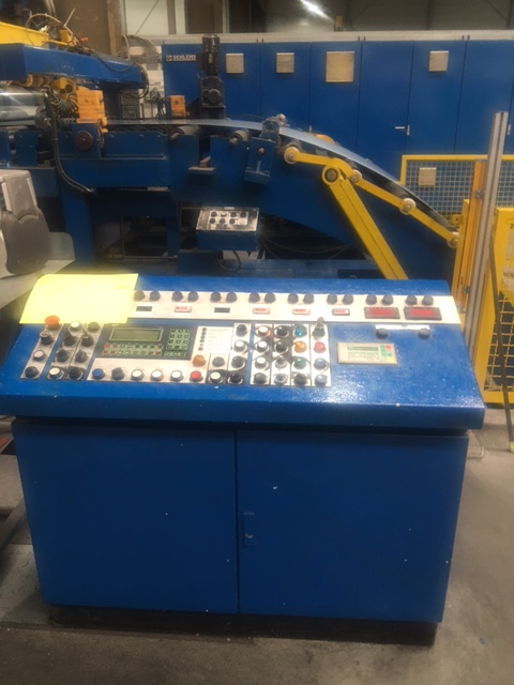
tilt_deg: -19.9
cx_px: 257
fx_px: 574
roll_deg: +0.3
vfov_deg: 61.7
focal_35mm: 29
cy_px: 342
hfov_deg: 48.2
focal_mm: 4.15
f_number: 2.2
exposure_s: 1/33
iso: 50
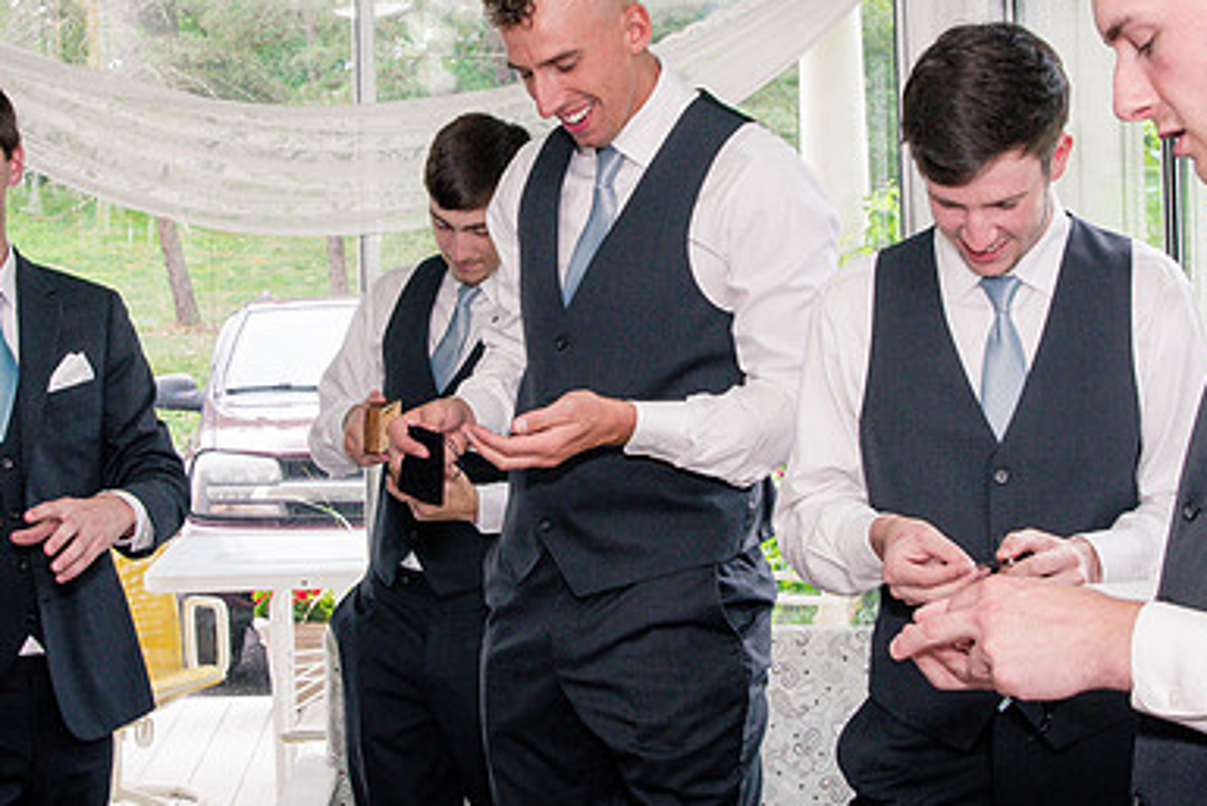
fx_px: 2214
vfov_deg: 20.6
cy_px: 266
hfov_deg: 30.5
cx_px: 606
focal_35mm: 66
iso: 1250
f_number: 10
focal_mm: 28
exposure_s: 1/125
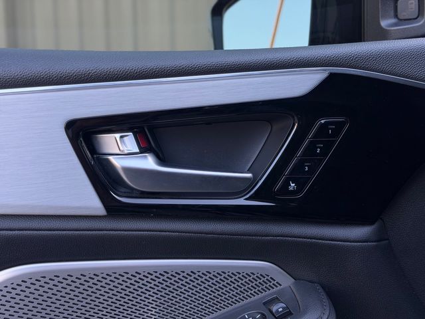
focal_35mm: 48
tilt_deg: -6.4
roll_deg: +0.8
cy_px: 160
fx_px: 589
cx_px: 212
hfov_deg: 39.7
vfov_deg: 30.3
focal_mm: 6.76
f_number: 1.78
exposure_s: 1/166
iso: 200
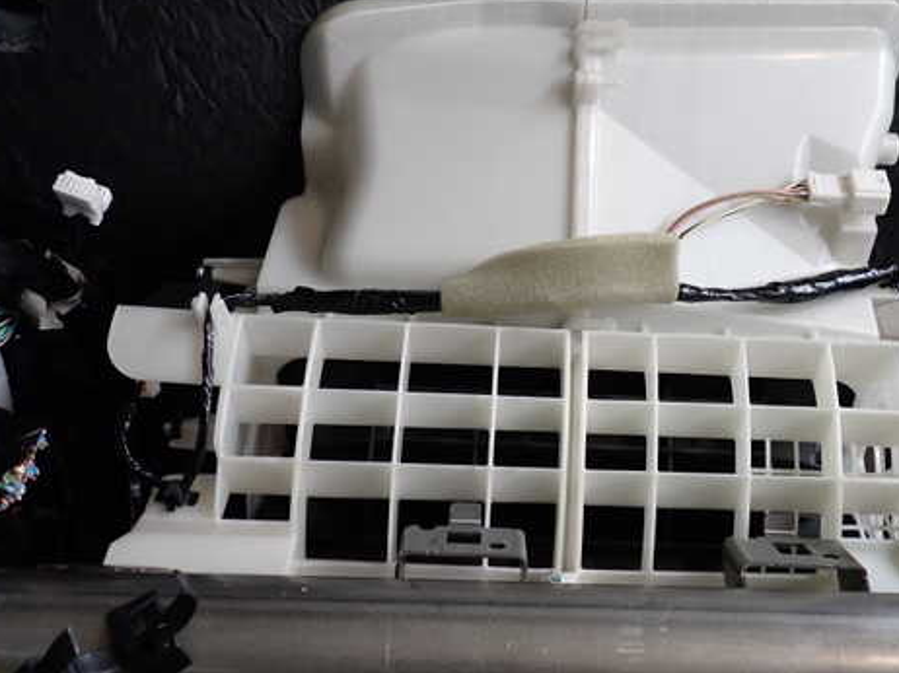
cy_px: 319
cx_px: 558
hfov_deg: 47.5
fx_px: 1012
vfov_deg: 36.8
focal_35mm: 39
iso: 200
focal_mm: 5.4
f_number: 2.3
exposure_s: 1/100
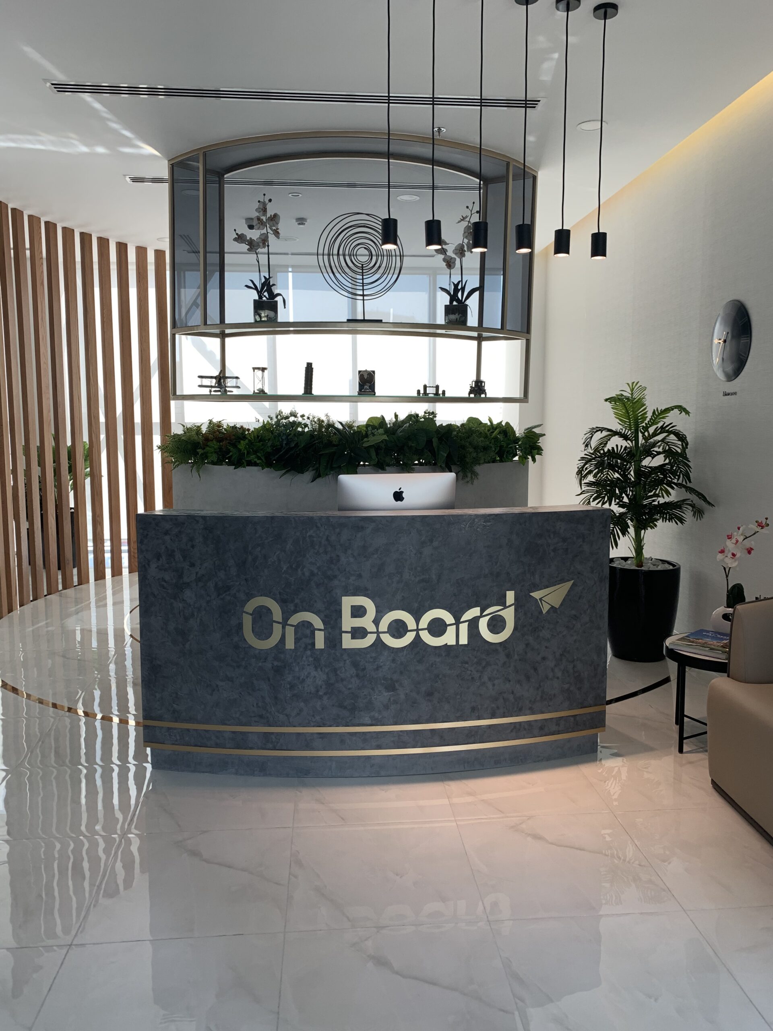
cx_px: 386
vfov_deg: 67.3
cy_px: 516
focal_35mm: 26
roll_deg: +0.1
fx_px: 774
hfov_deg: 53.1
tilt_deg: -5.7
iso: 40
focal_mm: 4.25
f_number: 1.8
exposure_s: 1/100
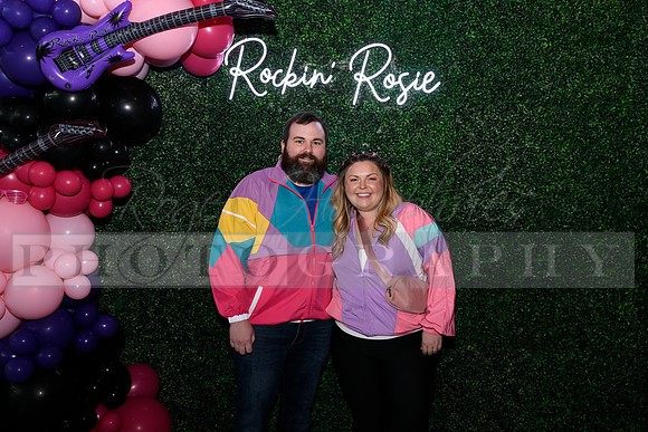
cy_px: 216
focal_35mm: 31
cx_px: 324
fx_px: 558
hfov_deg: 60.3
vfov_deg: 42.3
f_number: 6.3
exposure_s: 1/60
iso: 500
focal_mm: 31
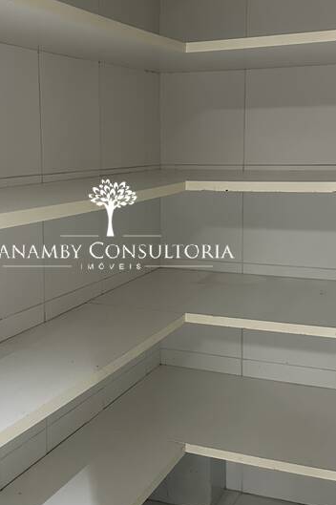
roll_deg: -0.4
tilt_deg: -6.5
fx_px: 715
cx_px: 111
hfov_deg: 26.3
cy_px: 224
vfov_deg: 38.9
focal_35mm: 51
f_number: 1.78
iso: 800
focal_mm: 6.86
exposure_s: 1/60
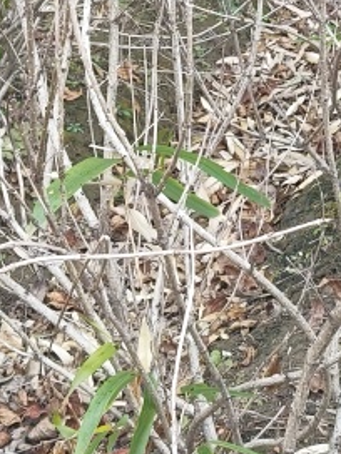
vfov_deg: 18.7
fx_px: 1340
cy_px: -3
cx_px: 284
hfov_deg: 14.4
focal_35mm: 102
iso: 200
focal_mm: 4.84
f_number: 1.8
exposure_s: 1/100
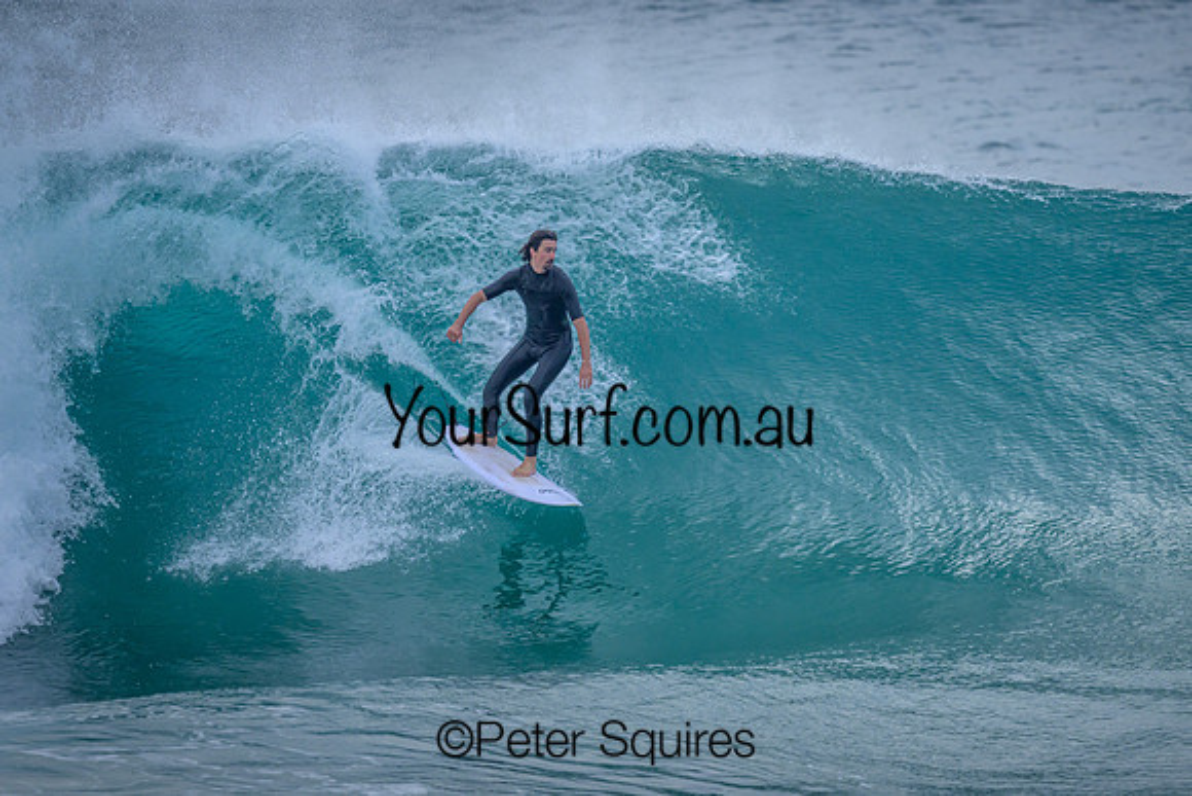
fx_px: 30352
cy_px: 340
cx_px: 683
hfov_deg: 2.2
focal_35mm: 916
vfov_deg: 1.5
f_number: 6.3
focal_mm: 800
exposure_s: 1/2000
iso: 1250
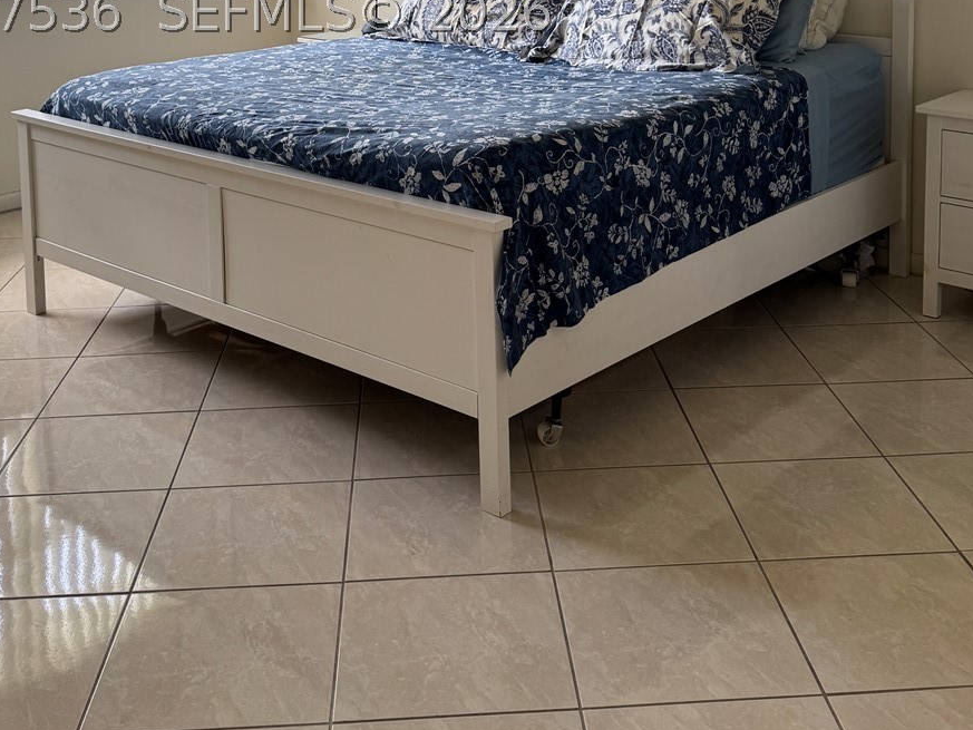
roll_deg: +2.6
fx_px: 1237
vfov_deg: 30.7
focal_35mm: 44
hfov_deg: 42.9
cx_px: 486
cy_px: 12
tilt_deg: -6.8
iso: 100
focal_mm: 6.76
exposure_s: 1/121
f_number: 1.78
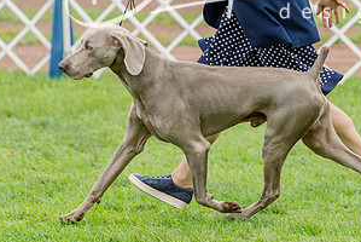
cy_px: 49
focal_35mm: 347
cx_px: 240
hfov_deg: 5.9
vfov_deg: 4.0
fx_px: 3483
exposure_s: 1/1250
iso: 1000
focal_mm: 179
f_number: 4
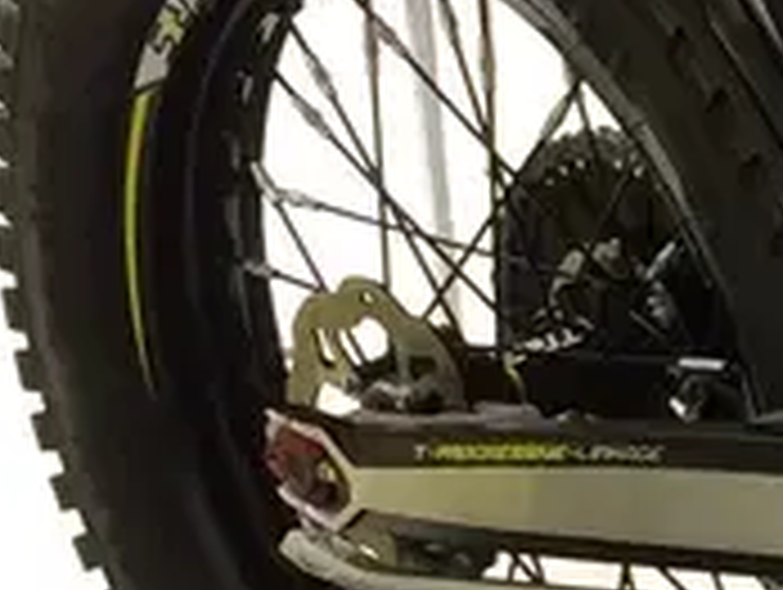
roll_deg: +0.3
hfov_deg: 8.8
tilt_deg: -22.1
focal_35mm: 200
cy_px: 428
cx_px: 2016
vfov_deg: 7.4
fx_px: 4530
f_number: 2.2
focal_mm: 4.15
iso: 40
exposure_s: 1/33
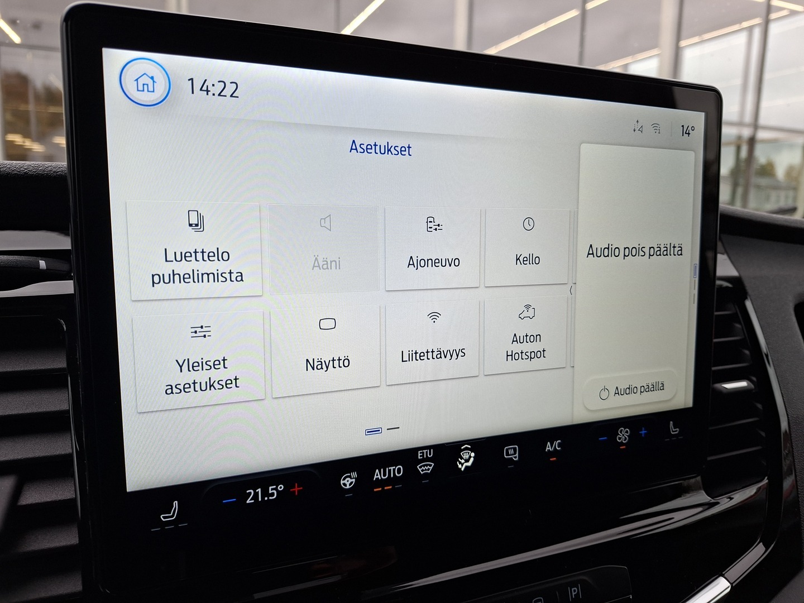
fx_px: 534
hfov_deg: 73.9
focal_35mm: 23
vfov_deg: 58.9
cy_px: 302
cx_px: 402
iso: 40
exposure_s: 1/139
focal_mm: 5.54
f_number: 1.8
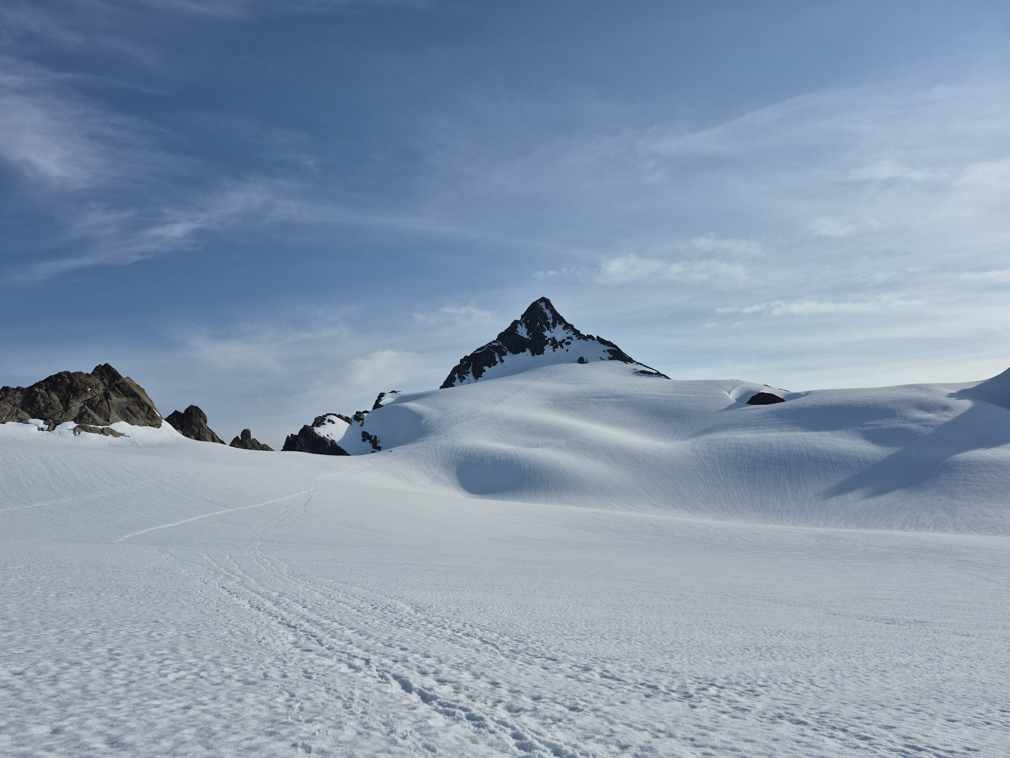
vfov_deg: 58.9
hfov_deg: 73.9
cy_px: 379
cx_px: 505
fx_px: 671
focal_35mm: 23
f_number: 1.8
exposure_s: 1/5000
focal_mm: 5.4
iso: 25
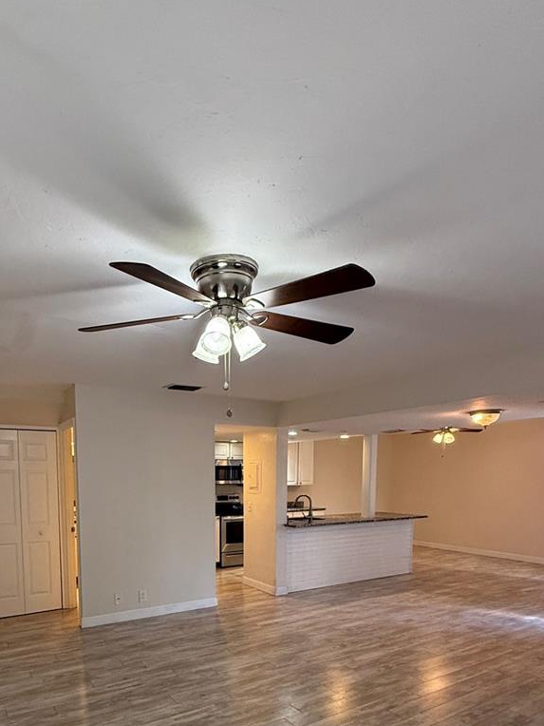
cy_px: 518
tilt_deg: -3.8
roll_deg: +0.1
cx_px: 198
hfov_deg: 60.1
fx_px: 461
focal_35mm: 22
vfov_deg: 72.6
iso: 400
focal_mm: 2.22
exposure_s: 1/120
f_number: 2.2
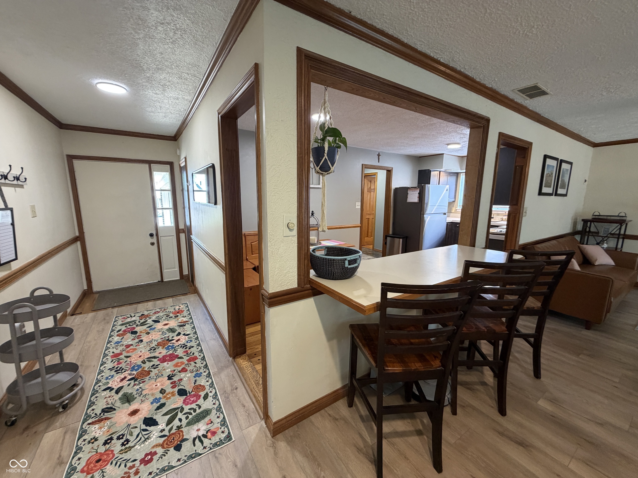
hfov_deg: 102.1
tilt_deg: -7.9
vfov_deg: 85.7
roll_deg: +0.5
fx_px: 258
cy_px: 239
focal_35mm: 14
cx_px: 319
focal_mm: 2.22
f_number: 2.2
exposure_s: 1/60
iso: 250
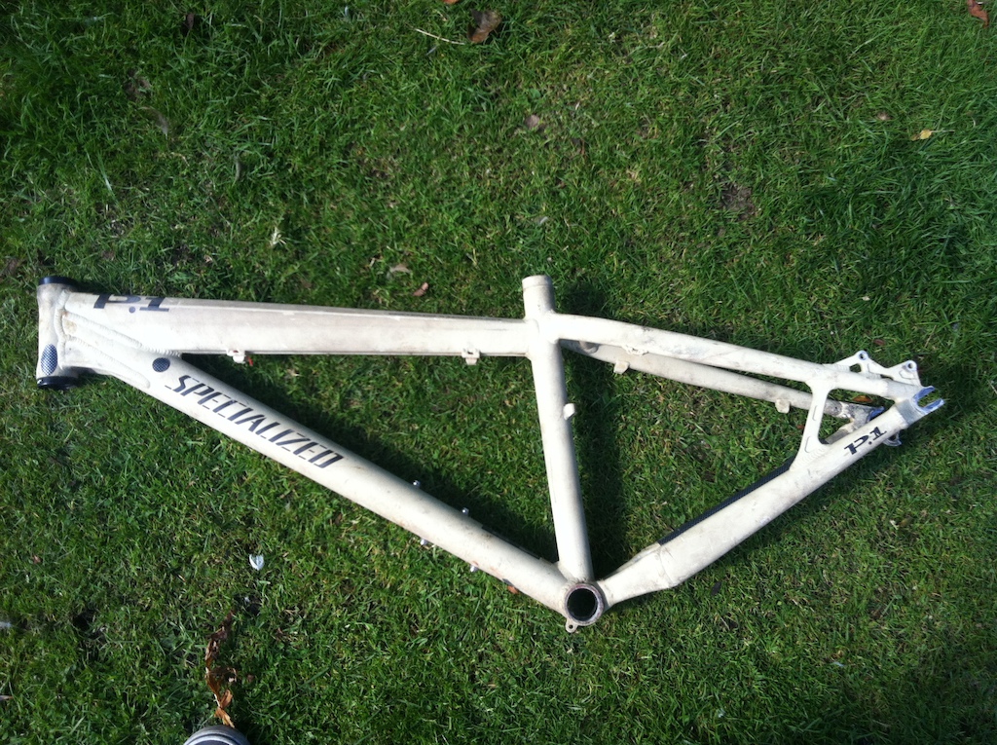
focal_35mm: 35
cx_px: 498
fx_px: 1007
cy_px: 372
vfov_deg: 40.6
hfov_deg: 52.7
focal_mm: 3.85
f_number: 2.8
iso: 80
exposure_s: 1/296
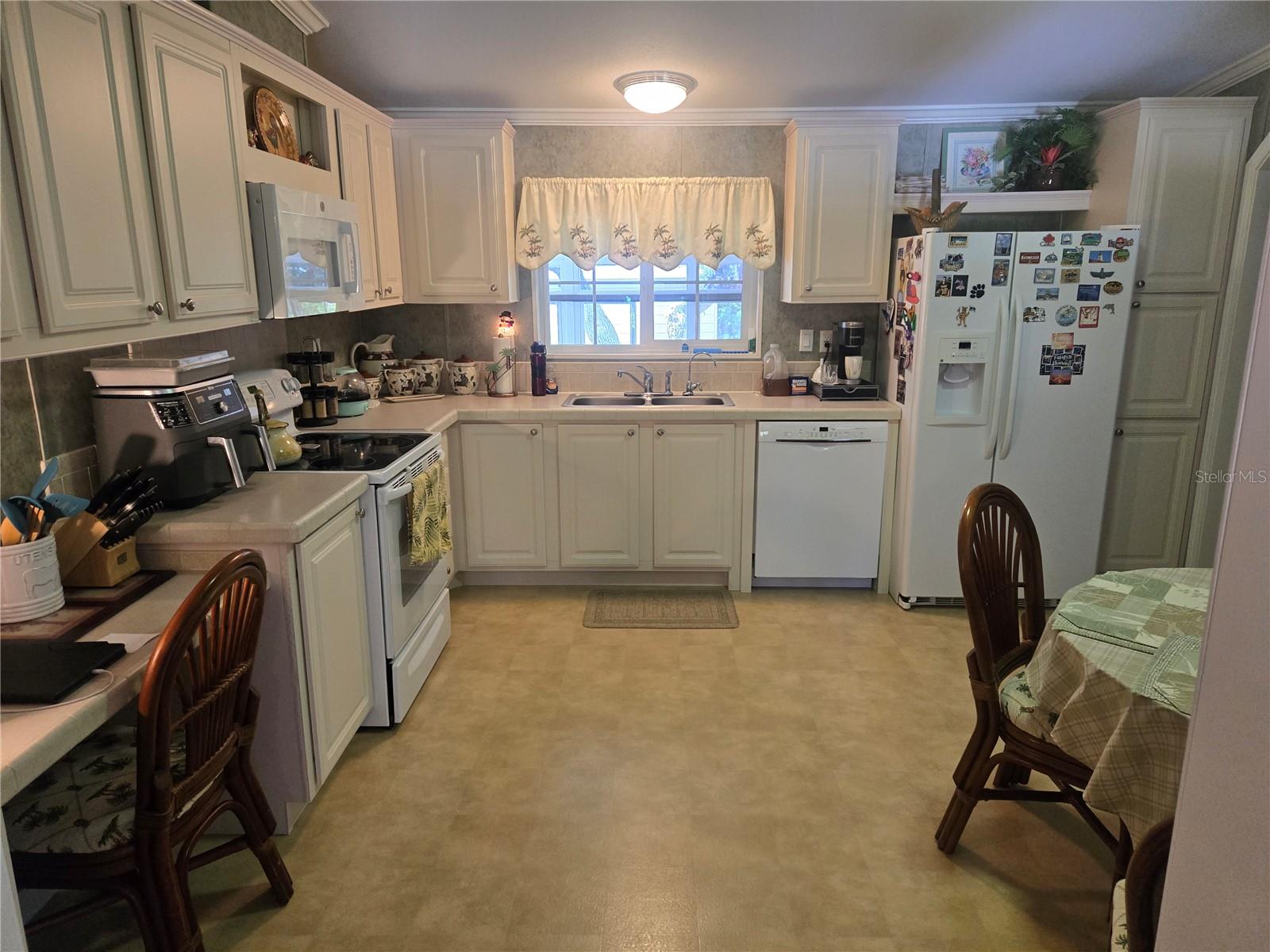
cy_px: 476
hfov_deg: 73.9
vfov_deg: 58.9
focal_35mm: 23
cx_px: 635
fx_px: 844
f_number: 1.8
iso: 400
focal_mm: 5.4
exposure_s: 1/120
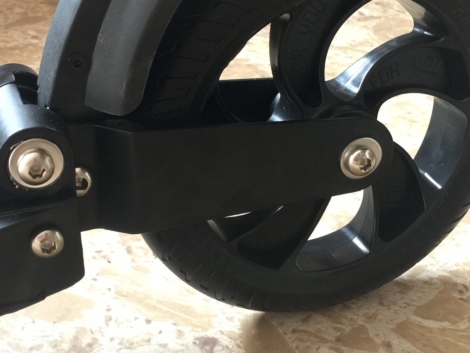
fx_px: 679
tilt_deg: -30.2
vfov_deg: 29.0
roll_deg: +0.9
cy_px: 135
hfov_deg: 37.7
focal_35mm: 50
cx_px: 147
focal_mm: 4.15
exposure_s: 1/17
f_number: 2.2
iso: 100
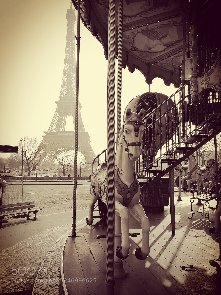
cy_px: 148
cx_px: 110
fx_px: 230
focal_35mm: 27
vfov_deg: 65.3
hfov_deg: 51.4
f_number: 2.2
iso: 50
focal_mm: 4.5
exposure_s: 1/855
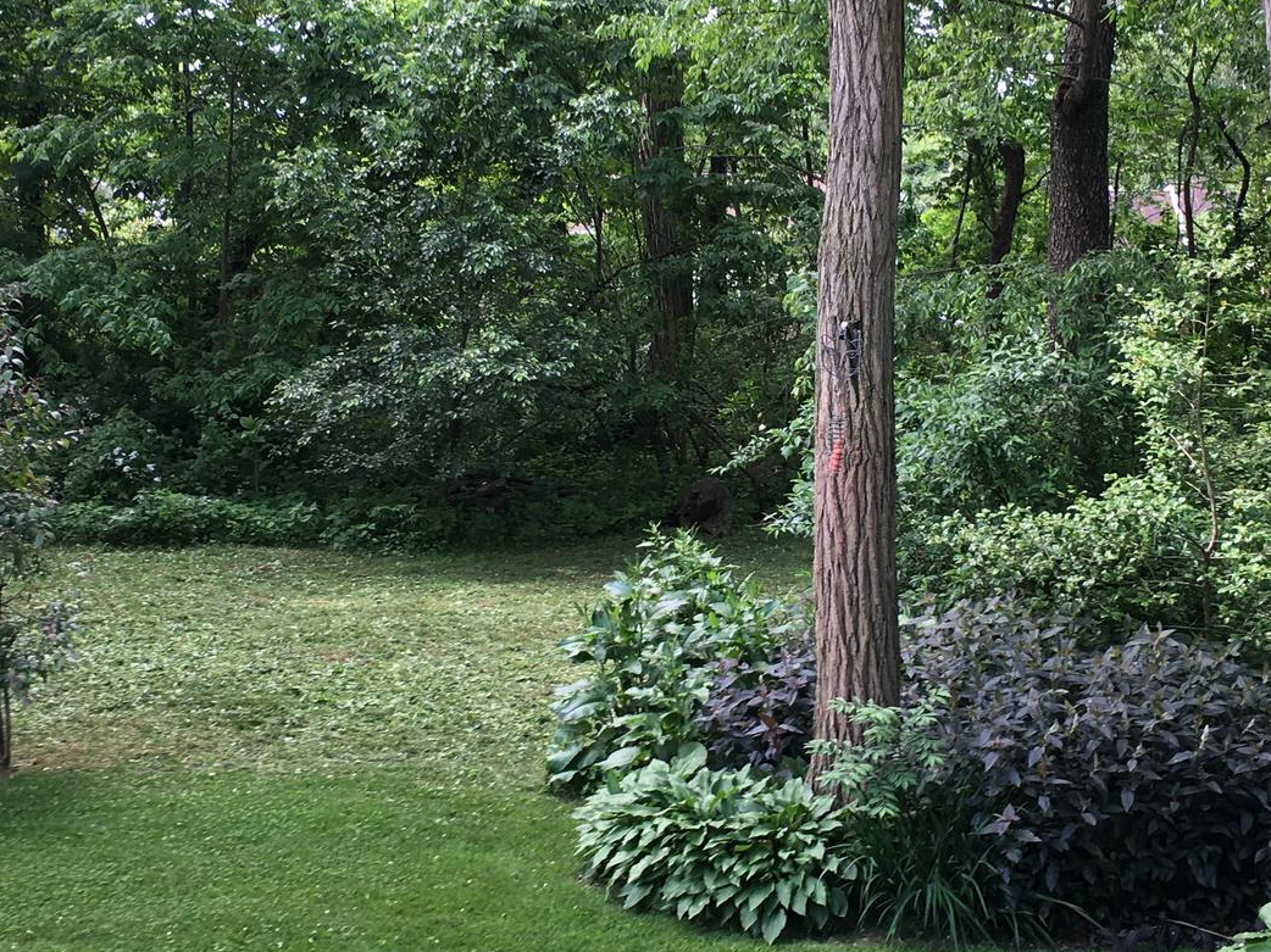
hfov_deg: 33.8
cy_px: 400
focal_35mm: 57
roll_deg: +0.2
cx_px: 700
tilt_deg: -6.5
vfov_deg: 25.6
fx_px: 2092
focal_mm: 4.15
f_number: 2.2
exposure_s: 1/120
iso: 25
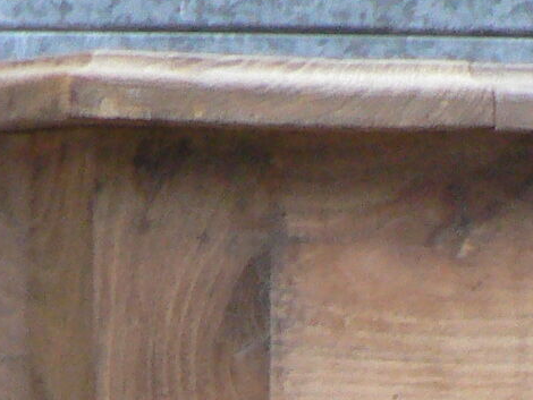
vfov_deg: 7.1
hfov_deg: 10.1
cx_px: 424
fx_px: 3019
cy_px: 1025
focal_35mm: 196
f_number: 2.8
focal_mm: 6
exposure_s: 1/25
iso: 200
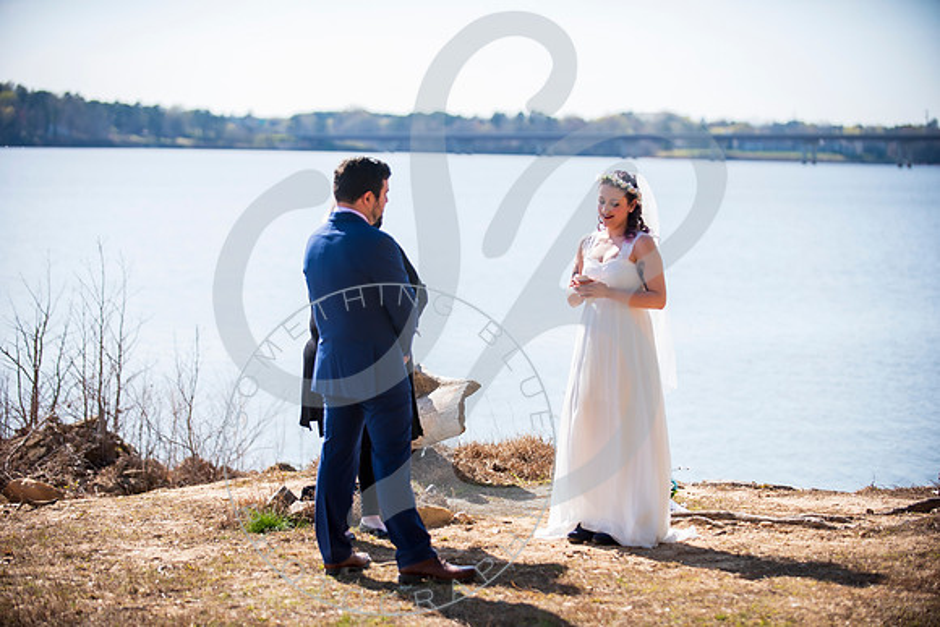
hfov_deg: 20.8
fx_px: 2559
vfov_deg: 14.0
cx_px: 470
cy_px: 314
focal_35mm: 98
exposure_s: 1/800
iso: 100
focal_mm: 98
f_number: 2.8
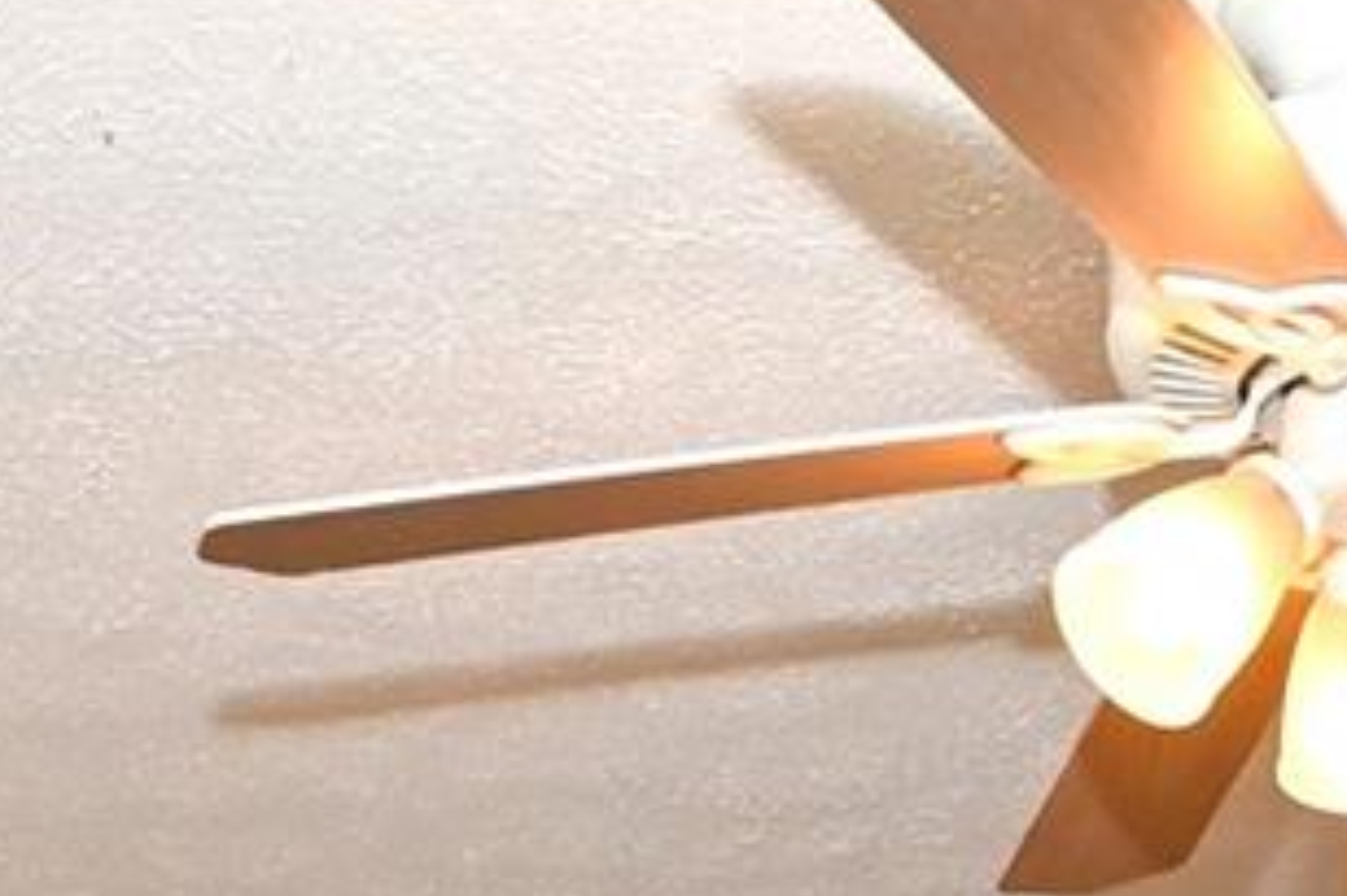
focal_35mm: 78
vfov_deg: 14.0
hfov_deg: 25.9
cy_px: 1914
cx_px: 813
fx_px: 2917
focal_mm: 10
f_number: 8
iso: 800
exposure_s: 1/200
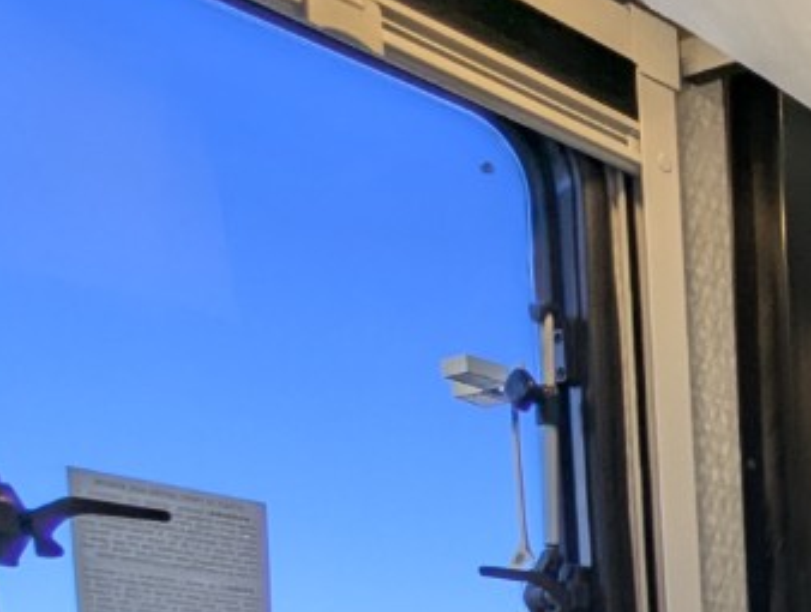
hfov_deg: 22.7
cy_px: 1010
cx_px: 1278
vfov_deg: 18.7
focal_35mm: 66
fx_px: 1550
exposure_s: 1/117
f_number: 2.2
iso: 49
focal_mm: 2.35
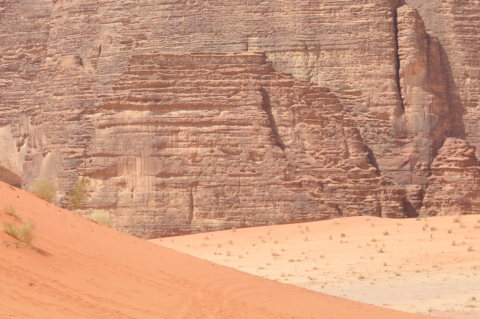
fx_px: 1678
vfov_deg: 10.8
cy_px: 27
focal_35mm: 126
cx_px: 245
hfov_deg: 16.3
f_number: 10
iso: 200
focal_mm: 38
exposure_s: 1/320
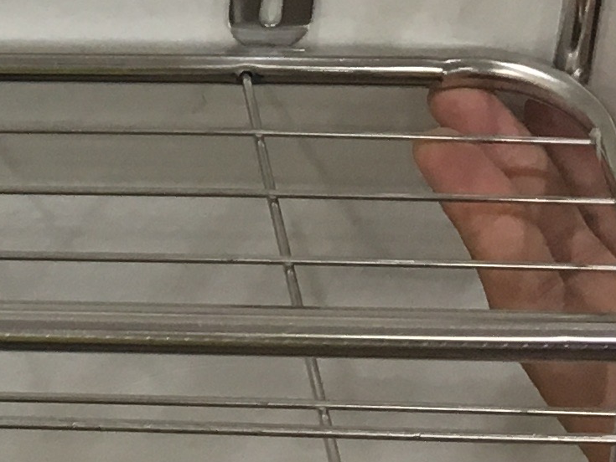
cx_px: -248
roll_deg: -1.8
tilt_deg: -28.5
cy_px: -517
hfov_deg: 12.0
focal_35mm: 159
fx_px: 2831
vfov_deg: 8.7
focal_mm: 4.15
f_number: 2.2
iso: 80
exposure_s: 1/33
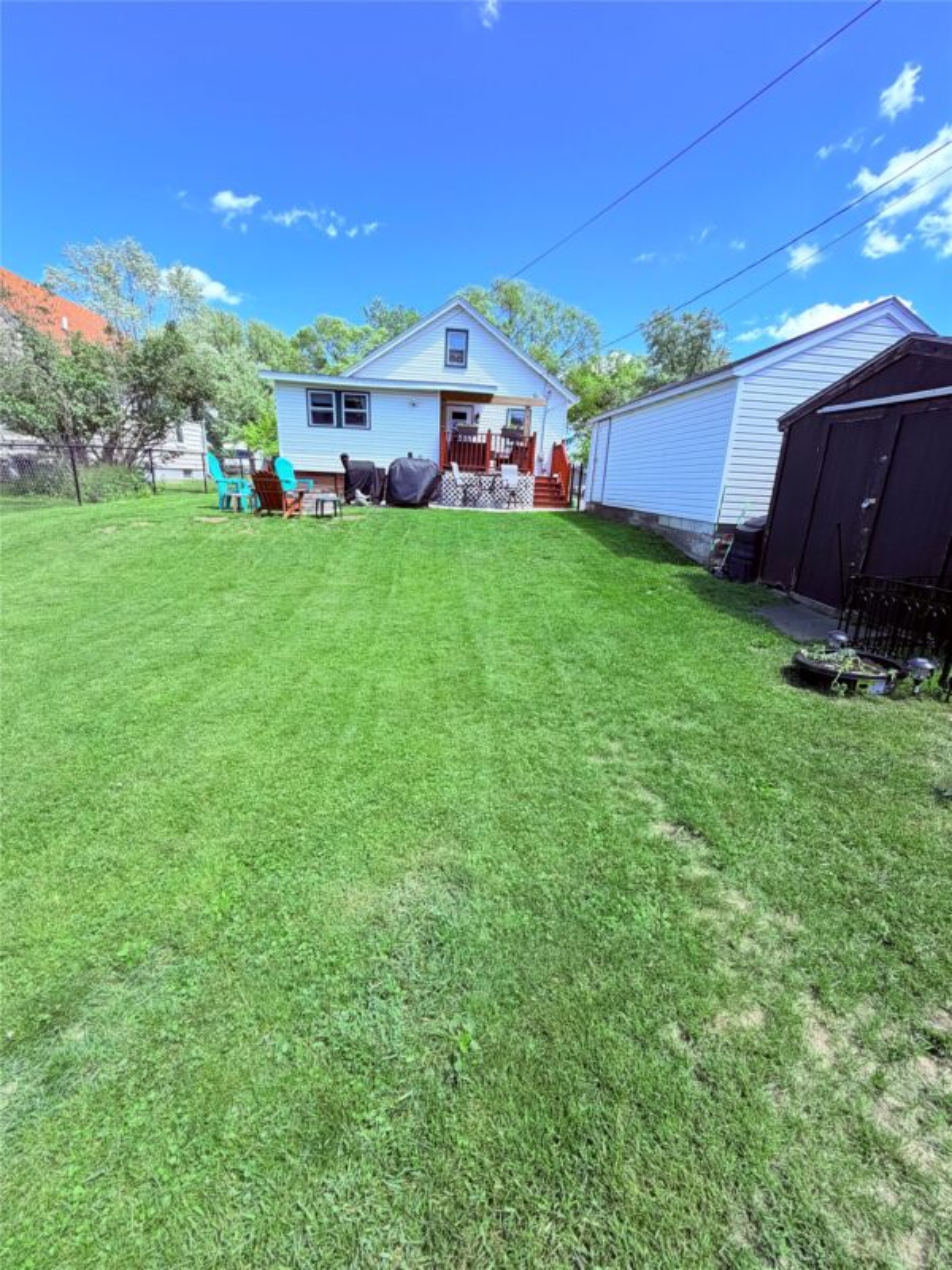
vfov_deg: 102.1
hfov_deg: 85.7
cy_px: 635
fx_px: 513
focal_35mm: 14
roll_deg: -2.6
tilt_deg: -15.7
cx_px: 476
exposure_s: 1/679
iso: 40
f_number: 2.2
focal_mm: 2.22
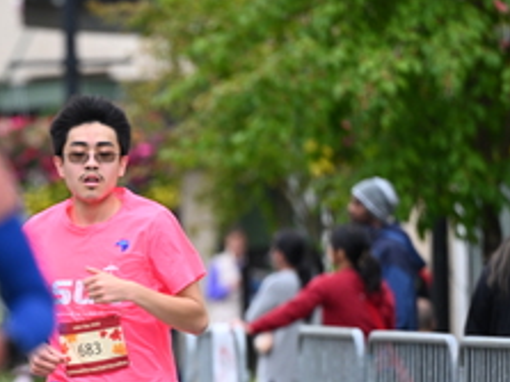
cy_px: 297
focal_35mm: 475
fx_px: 6994
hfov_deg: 4.2
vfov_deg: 3.1
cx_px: 97
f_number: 2.8
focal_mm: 200
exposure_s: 1/1600
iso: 1000
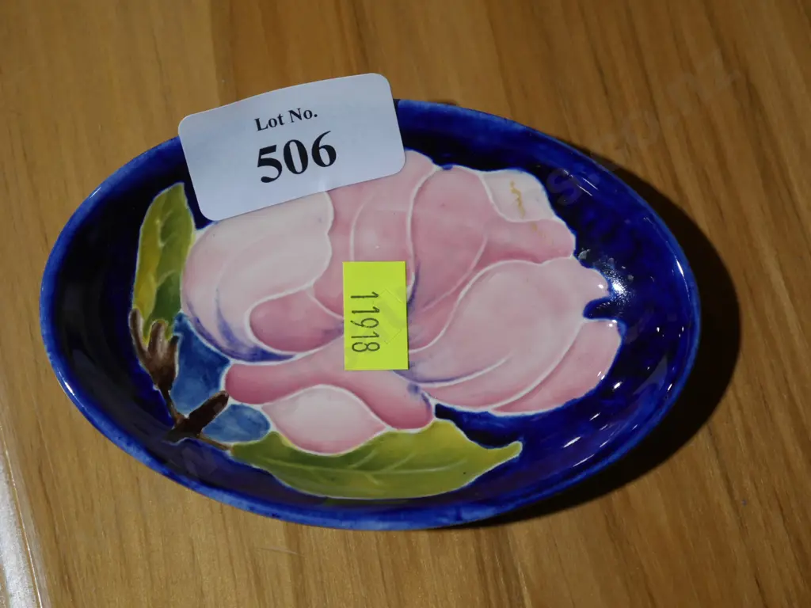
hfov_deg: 24.4
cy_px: 304
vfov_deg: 18.4
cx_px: 406
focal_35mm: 80
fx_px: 1874
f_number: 5.6
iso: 640
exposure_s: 1/100
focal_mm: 40
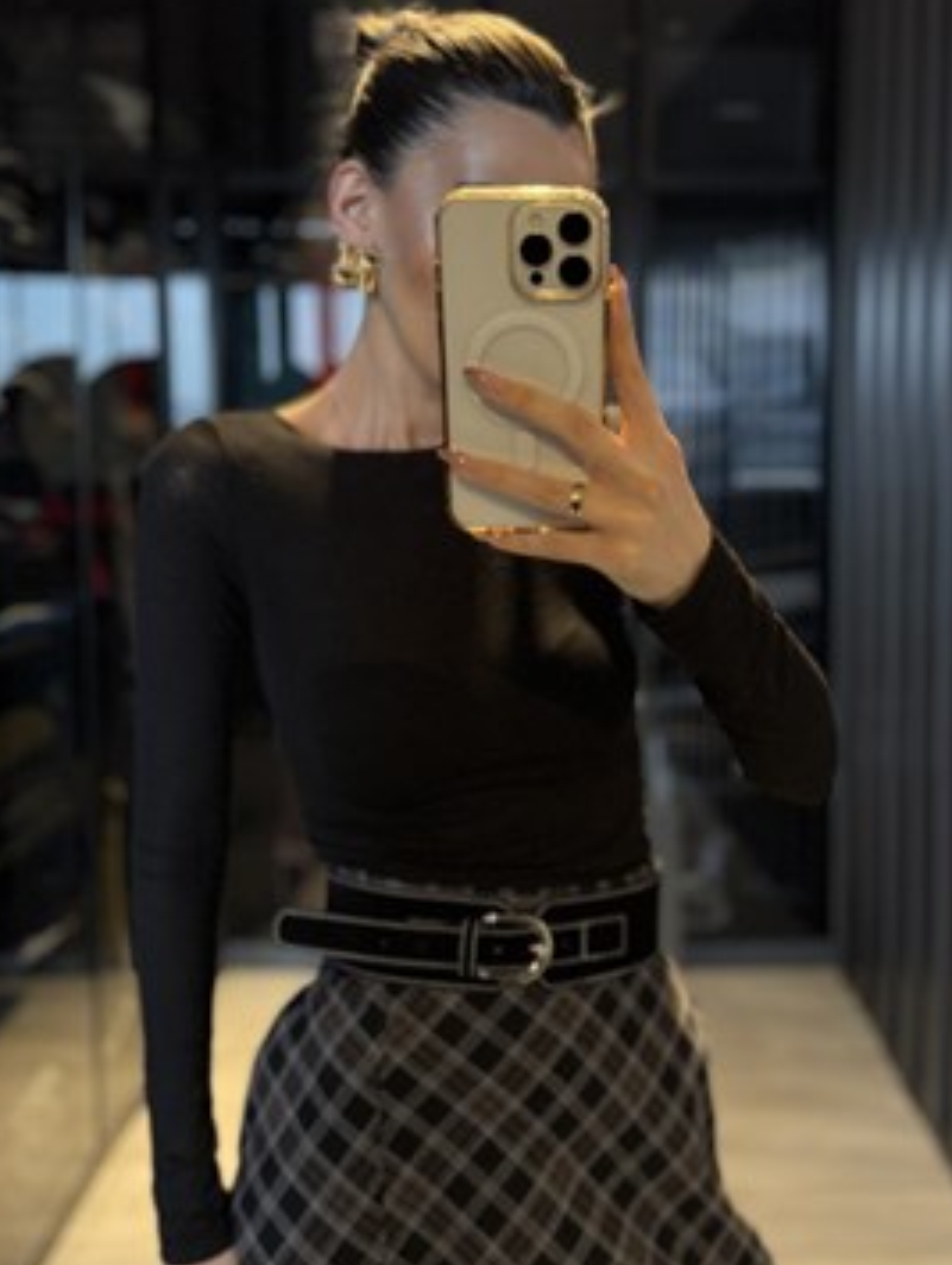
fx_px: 1318
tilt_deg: -17.8
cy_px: 529
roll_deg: -0.1
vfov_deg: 51.1
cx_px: 556
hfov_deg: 39.6
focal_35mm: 36
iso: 200
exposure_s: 1/70
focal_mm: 6.76
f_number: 1.78
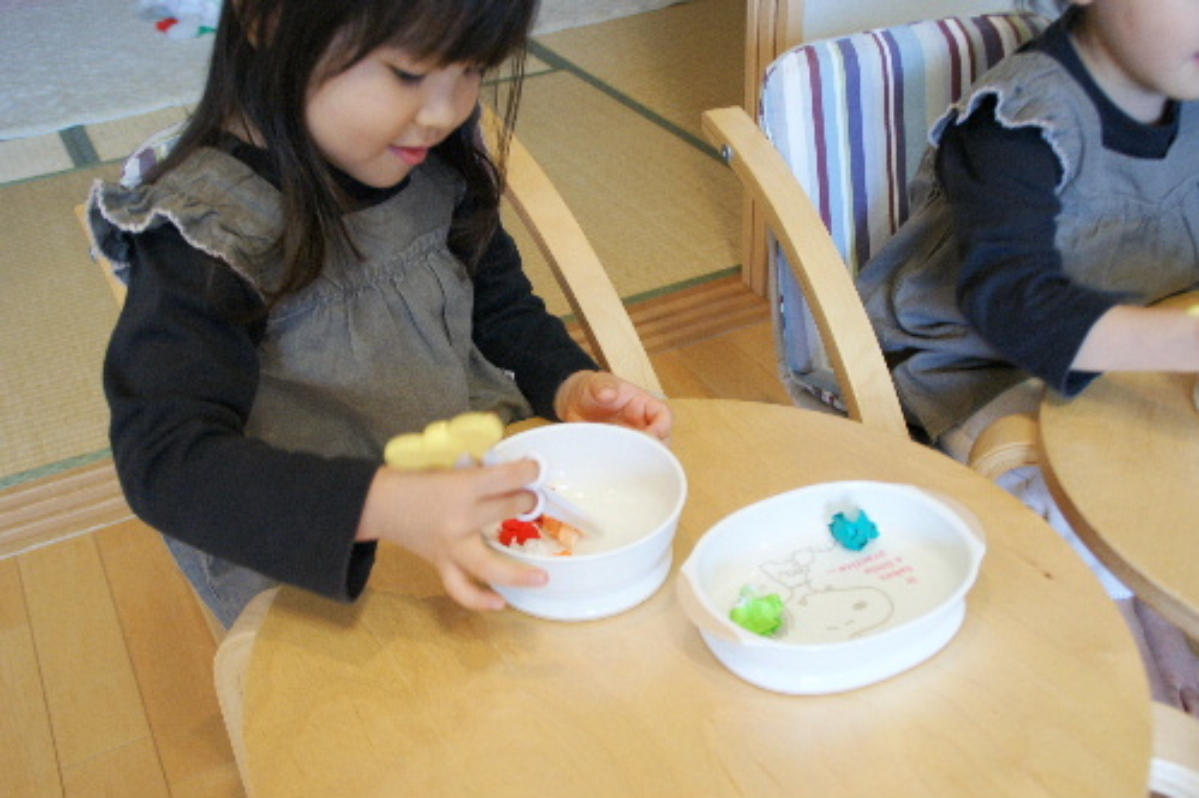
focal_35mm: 39
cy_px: 399
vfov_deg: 34.2
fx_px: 1298
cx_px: 600
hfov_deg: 49.6
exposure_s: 1/20
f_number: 4
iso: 400
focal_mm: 26
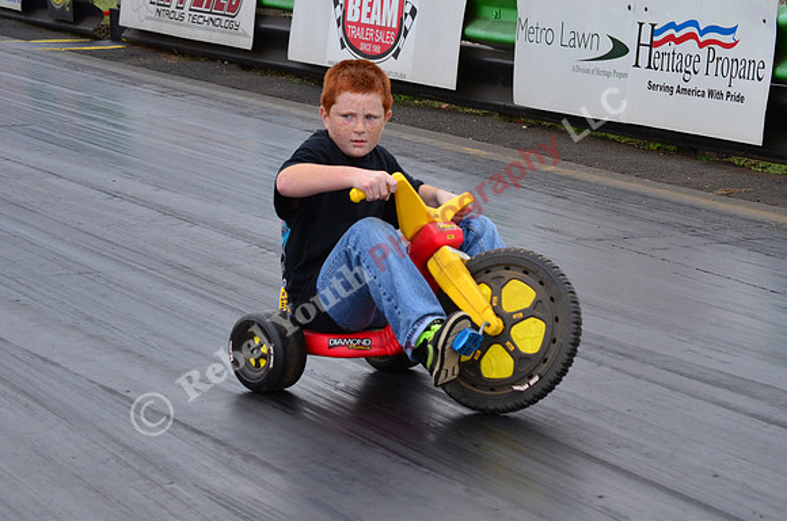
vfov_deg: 9.3
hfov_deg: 14.0
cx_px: 394
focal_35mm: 147
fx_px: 3207
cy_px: 260
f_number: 9
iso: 1000
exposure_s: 1/1250
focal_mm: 98
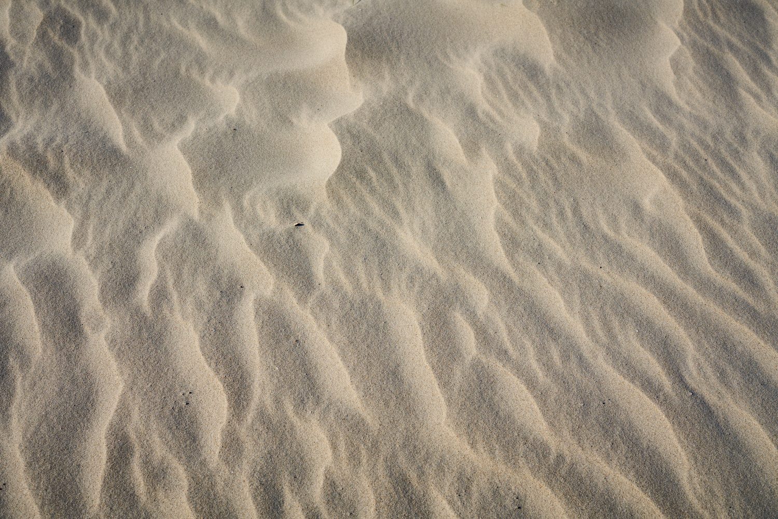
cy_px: 260
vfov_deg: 27.0
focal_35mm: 50
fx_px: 1080
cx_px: 389
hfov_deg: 39.6
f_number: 8
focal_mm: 50
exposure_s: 1/400
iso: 100
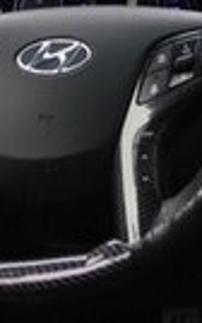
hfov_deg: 8.0
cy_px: -233
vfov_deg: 12.7
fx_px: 1327
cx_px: 505
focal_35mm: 151
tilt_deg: +0.3
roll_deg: -0.2
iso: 25
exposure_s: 1/135
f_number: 2.2
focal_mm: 4.15
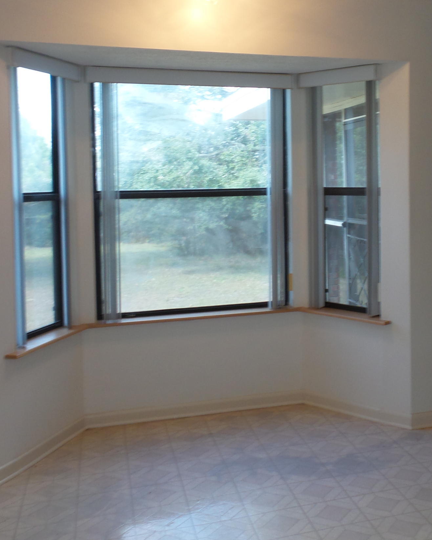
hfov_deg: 35.4
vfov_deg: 44.4
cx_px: 340
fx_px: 655
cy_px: 199
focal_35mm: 41
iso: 100
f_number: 3.5
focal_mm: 4.1
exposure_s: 1/50
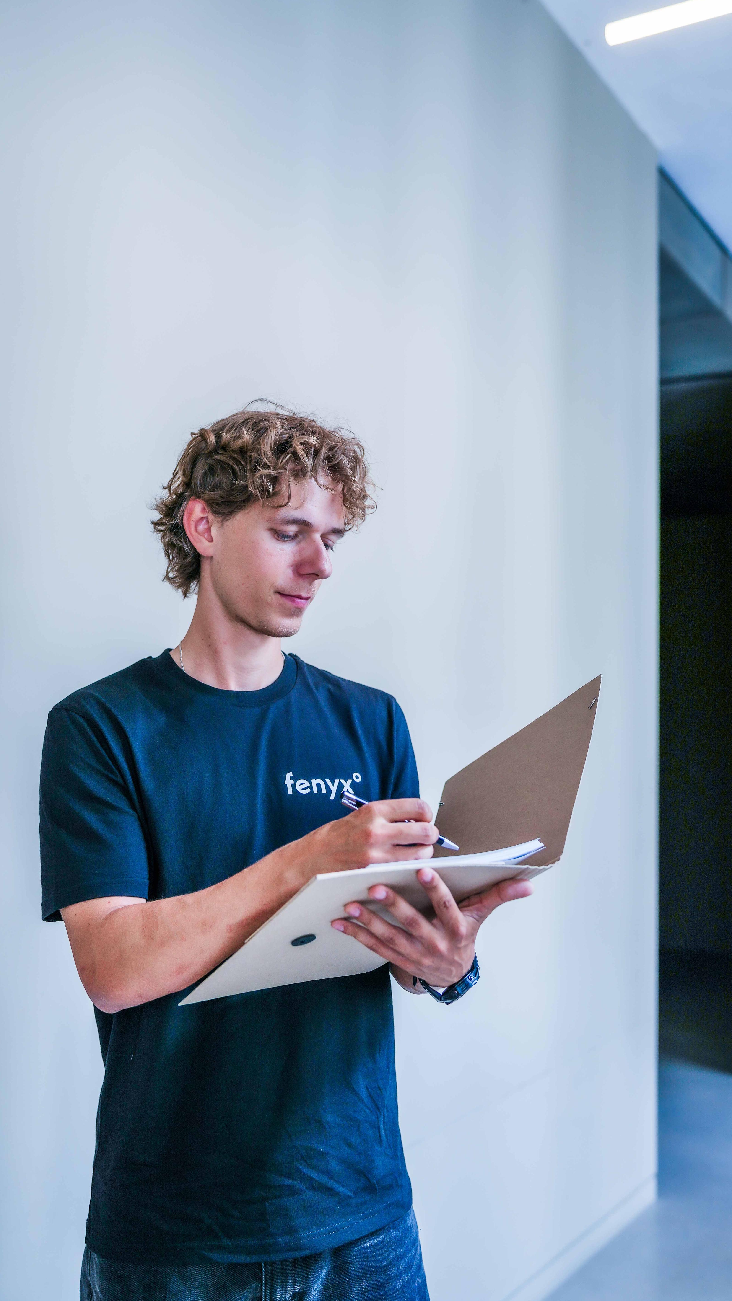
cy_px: 647
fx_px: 1277
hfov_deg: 32.0
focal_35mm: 37
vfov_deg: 54.0
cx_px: 377
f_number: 2.8
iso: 160
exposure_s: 1/125
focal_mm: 35
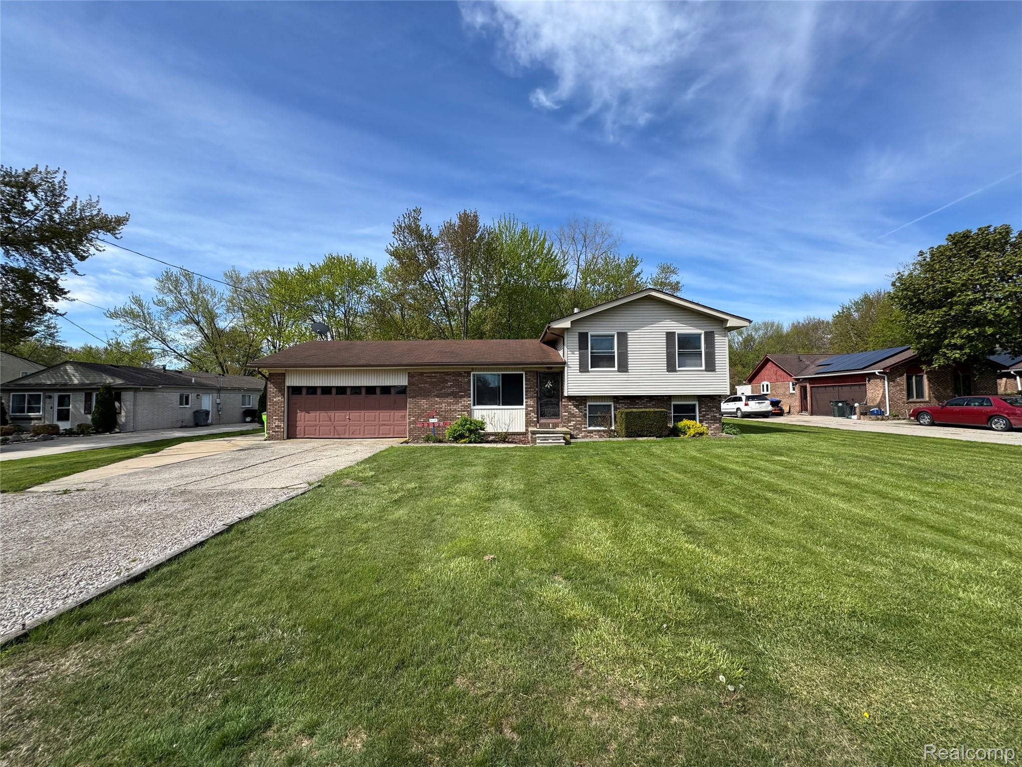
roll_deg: +1.3
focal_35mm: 14
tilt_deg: +2.4
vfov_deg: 85.7
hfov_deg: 102.1
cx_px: 511
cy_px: 384
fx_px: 413
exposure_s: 1/1299
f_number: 2.2
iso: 40
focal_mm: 2.22
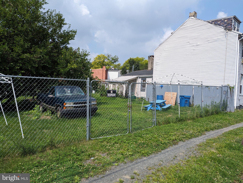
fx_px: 169
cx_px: 122
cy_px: 92
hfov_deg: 71.5
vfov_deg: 56.9
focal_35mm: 24
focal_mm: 6.81
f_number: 1.85
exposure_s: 1/2020
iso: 47
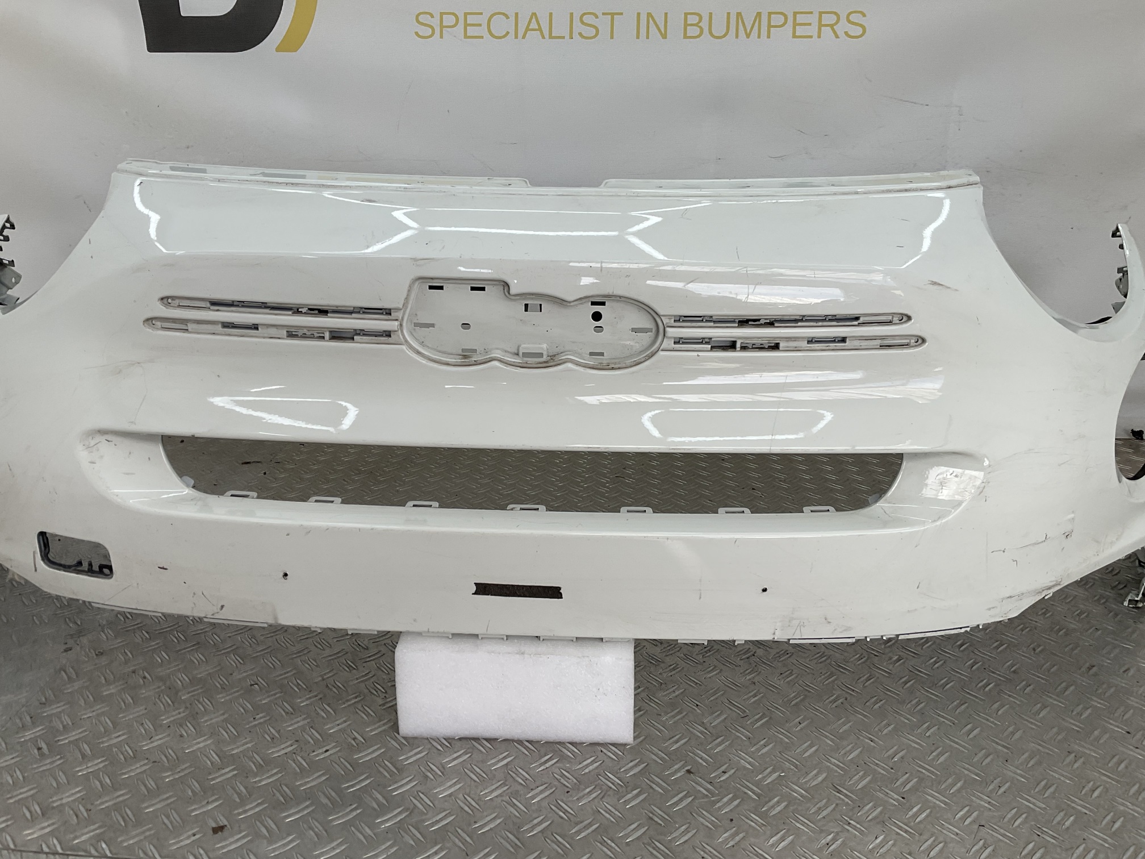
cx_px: 572
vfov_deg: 48.2
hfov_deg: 61.7
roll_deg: -1.1
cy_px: 430
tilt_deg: -19.5
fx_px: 959
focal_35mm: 29
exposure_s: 1/325
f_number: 1.8
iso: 16
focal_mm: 3
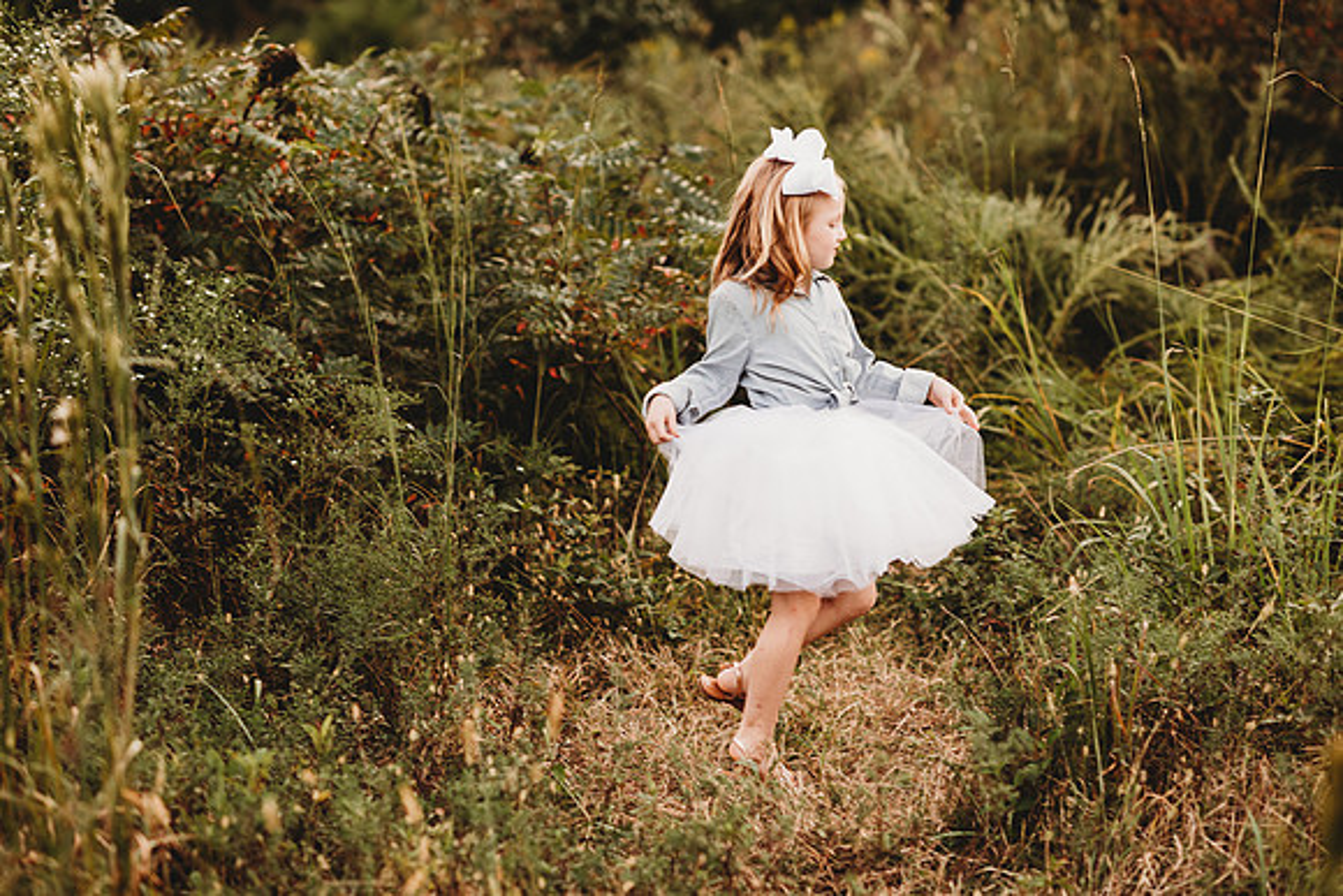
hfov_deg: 23.9
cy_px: 448
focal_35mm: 85
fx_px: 3172
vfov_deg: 16.1
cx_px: 672
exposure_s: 1/200
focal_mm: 85
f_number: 2.2
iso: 125
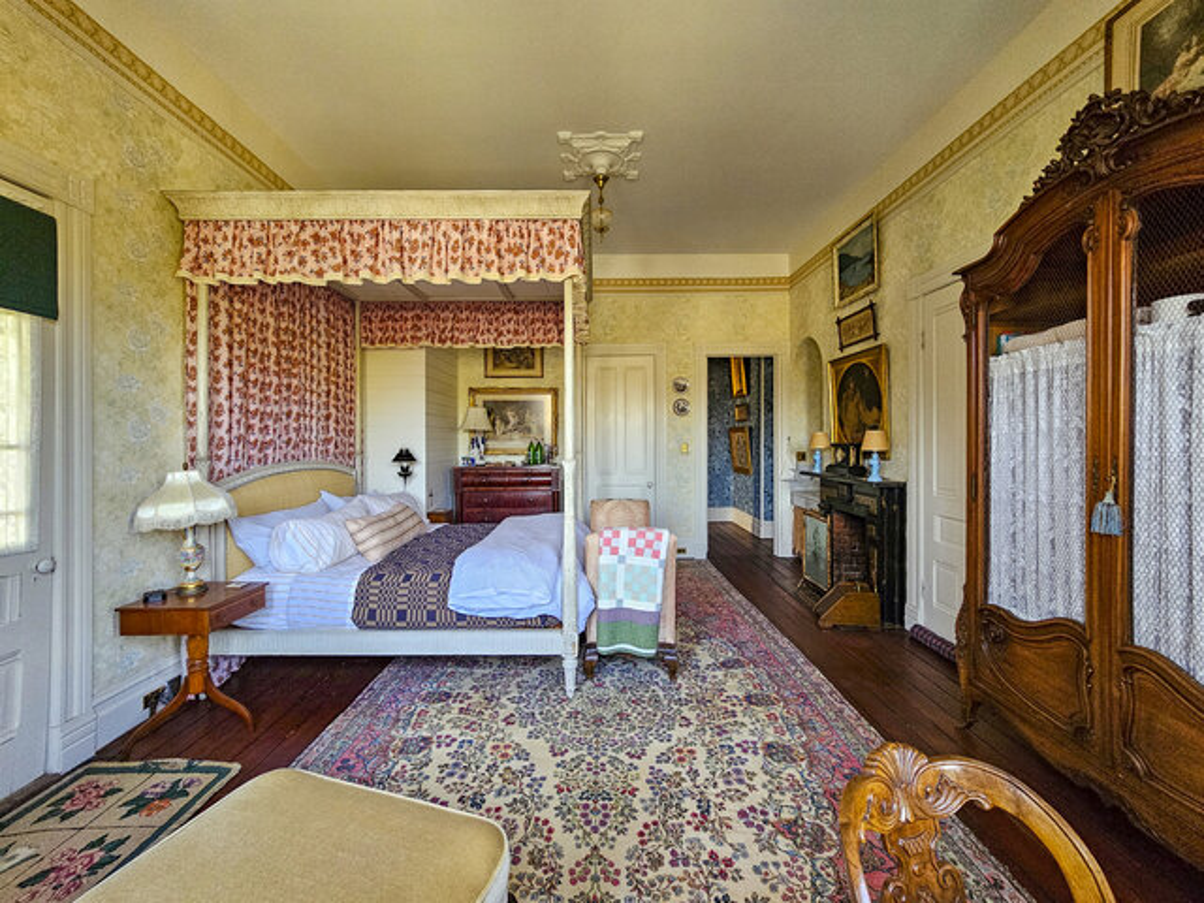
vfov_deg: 89.9
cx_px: 602
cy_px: 452
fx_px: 452
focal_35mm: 13
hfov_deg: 106.2
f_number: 2.2
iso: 500
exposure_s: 1/75
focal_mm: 2.2
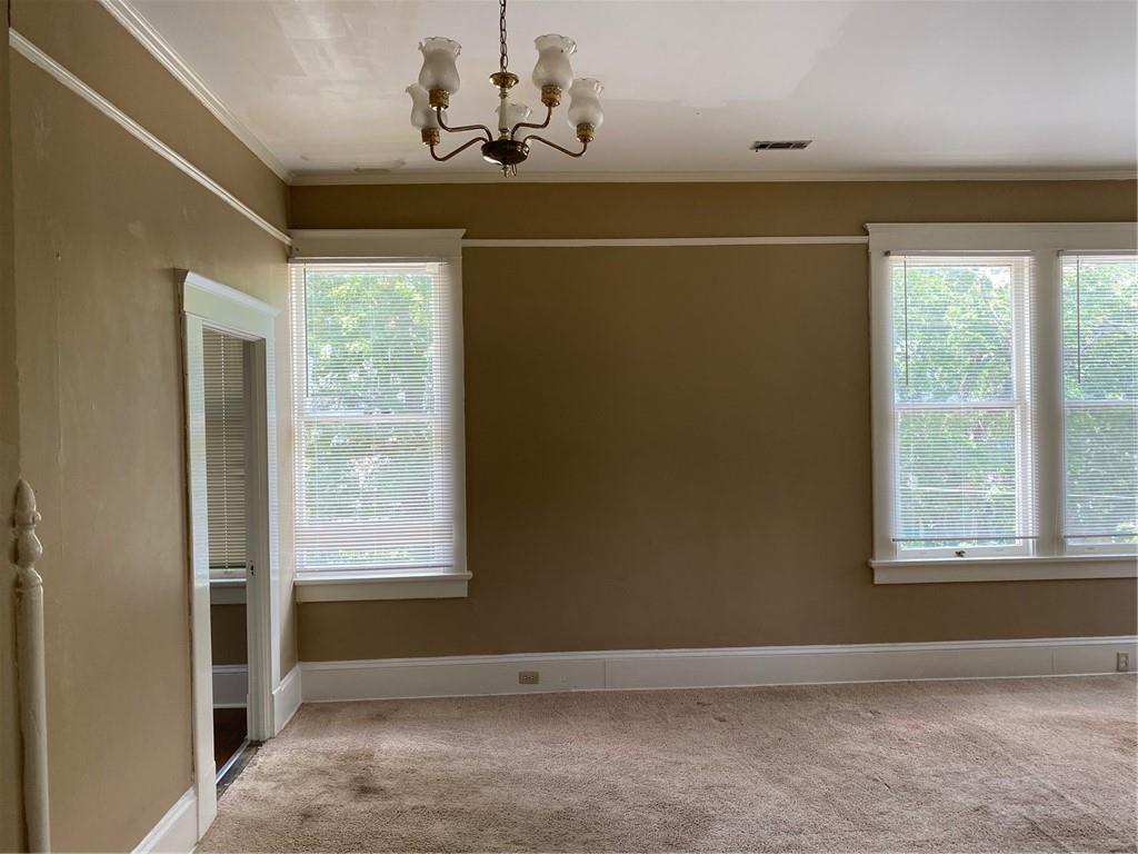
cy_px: 427
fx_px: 855
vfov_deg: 53.1
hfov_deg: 67.3
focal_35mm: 26
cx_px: 569
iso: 64
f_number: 1.8
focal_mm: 4.25
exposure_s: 1/121
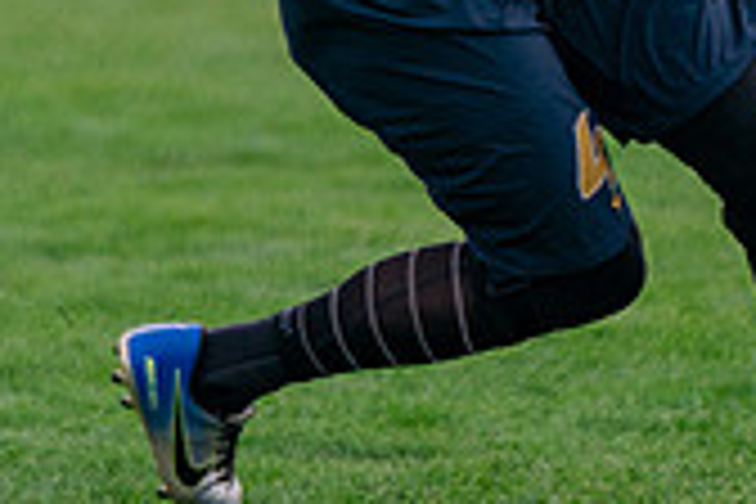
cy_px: -325
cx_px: 389
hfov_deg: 3.9
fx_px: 11234
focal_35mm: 535
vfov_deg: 2.6
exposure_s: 1/6400
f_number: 2.8
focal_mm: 122
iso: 500
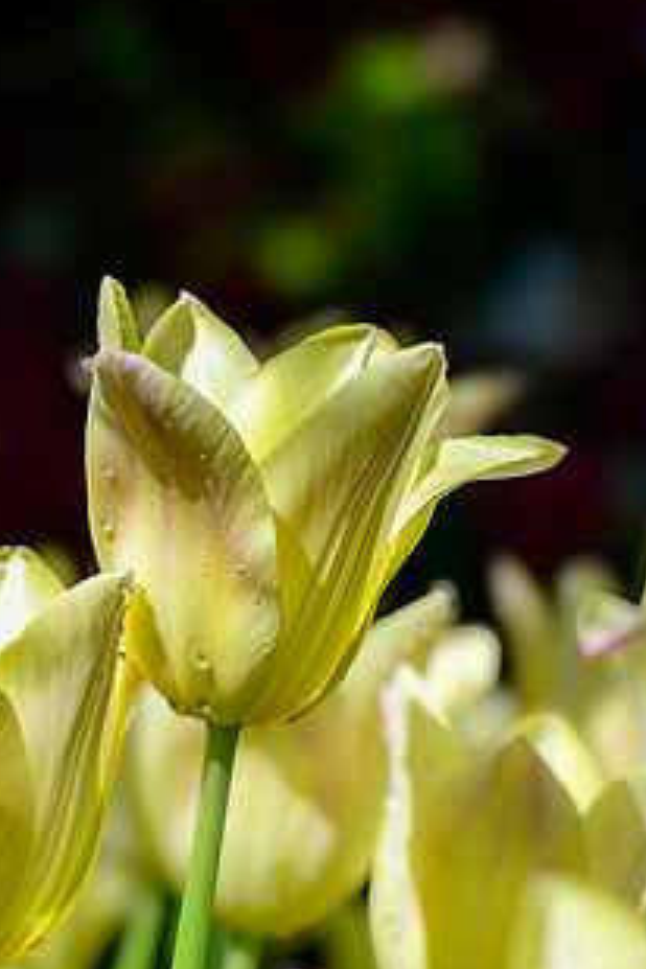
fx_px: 4710
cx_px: 245
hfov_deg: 7.8
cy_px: 684
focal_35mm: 175
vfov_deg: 11.7
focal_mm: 120
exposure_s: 1/640
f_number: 8
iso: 64
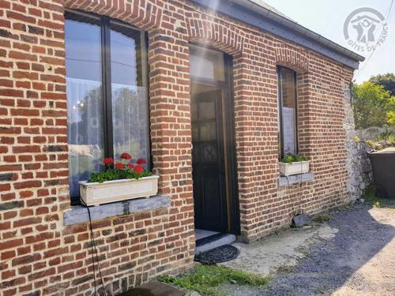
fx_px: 297
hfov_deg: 67.3
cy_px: 148
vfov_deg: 53.1
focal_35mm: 26
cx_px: 198
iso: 50
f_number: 2.4
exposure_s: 1/845
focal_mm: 4.3
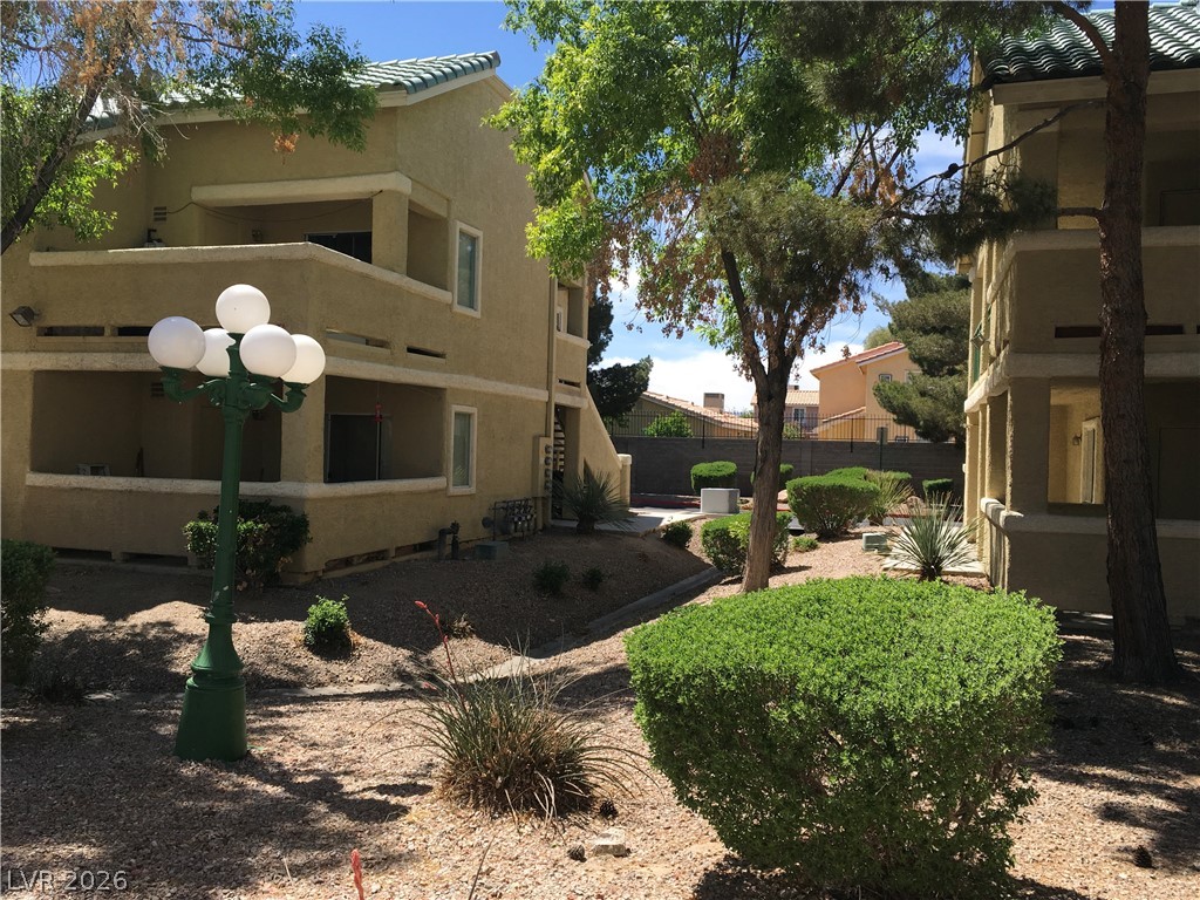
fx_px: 1005
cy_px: 450
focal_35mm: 29
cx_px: 600
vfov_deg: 48.2
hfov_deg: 61.7
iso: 25
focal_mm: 4.15
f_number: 2.2
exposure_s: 1/1115
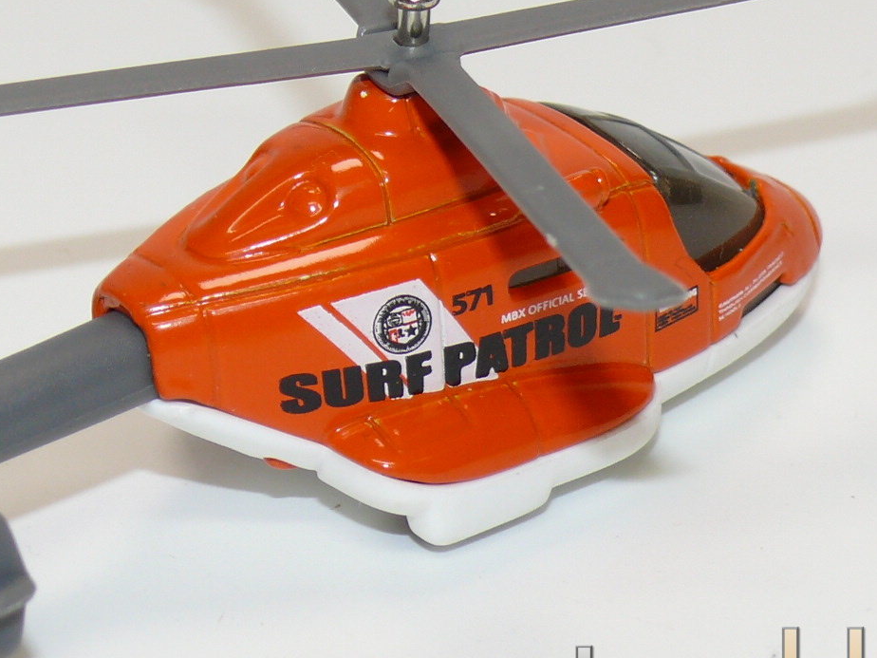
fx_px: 4079
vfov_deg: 9.2
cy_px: 202
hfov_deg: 12.3
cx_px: 267
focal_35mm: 161
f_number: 4
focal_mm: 12.8
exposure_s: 1/30
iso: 100
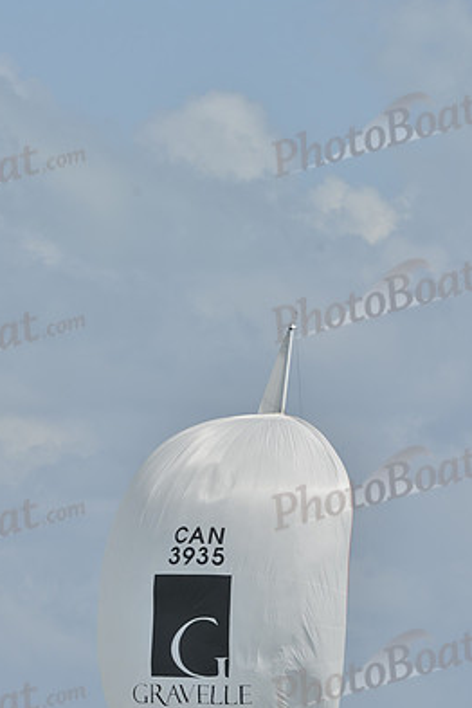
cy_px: 416
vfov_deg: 4.7
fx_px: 8712
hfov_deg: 3.1
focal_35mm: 443
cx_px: 179
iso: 280
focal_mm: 300
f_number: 8
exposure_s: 1/1250
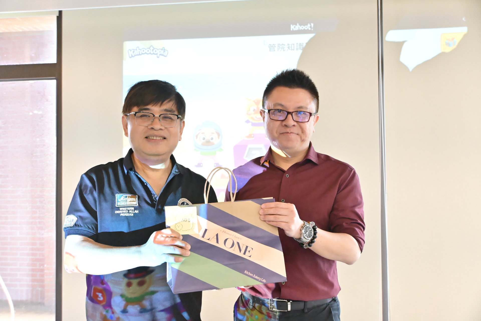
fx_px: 541
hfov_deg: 47.9
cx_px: 240
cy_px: 160
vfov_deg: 33.0
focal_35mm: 40
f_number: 3.8
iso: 10000
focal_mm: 27
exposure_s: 1/640
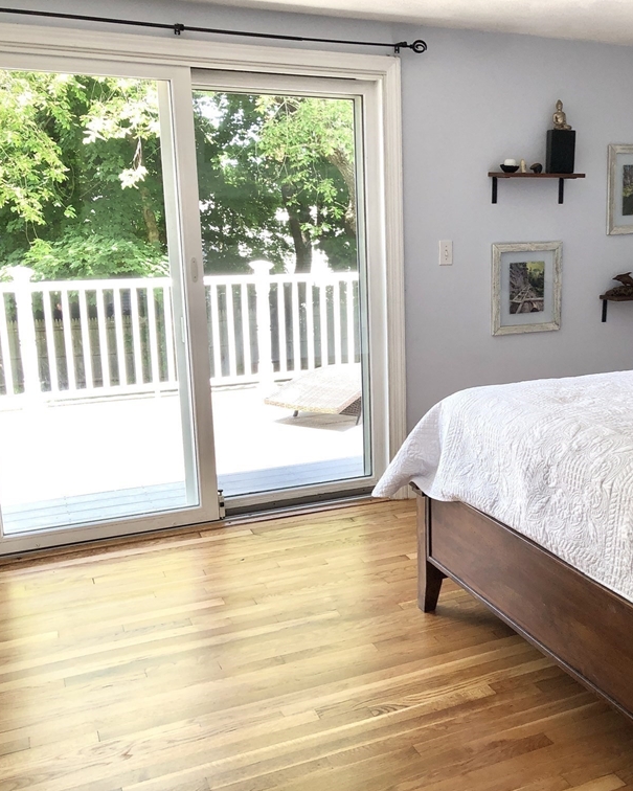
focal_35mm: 37
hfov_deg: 39.0
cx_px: 479
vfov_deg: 49.1
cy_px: 398
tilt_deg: -12.1
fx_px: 866
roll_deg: +0.0
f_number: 1.8
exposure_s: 1/120
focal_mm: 4
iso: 40
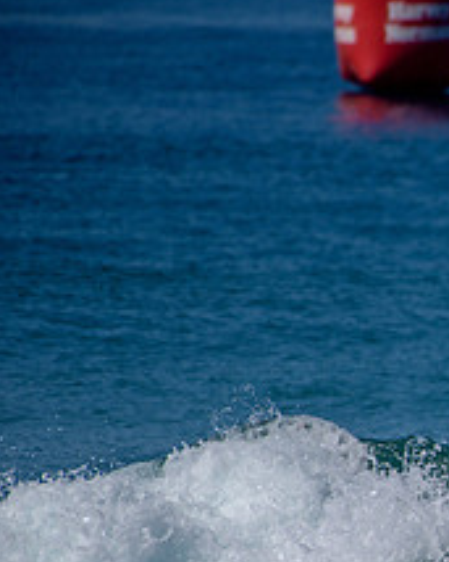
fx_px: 21127
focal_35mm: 1271
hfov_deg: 1.2
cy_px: 490
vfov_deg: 1.5
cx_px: 759
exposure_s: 1/2000
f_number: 5.6
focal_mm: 500
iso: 100
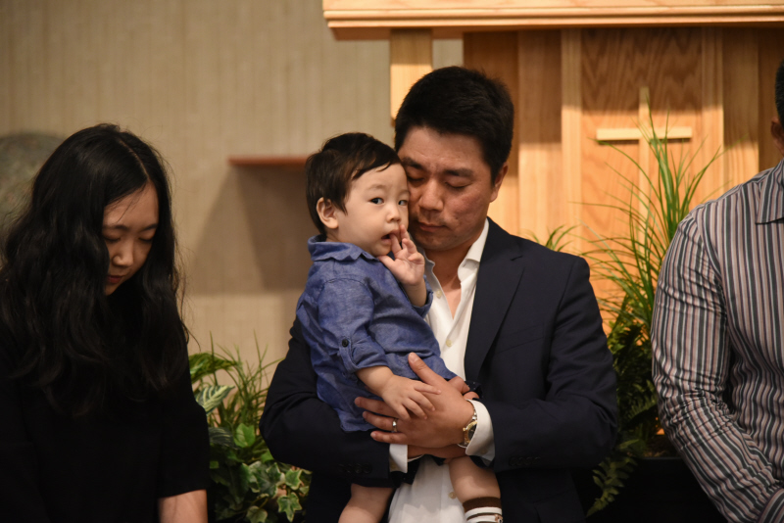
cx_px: 392
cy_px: 262
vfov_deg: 11.4
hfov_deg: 17.1
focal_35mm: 120
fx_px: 2614
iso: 4000
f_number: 4
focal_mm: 120
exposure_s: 1/125
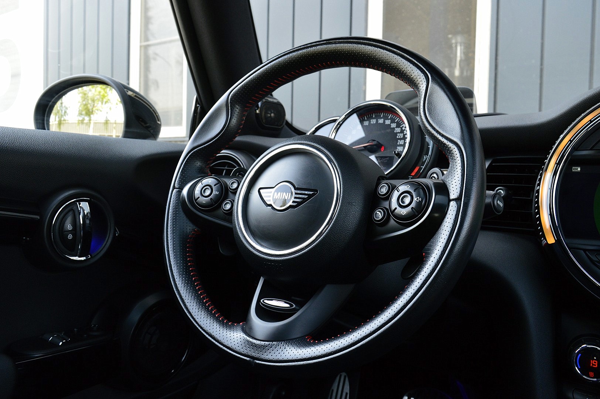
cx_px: 300
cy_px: 200
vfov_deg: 43.5
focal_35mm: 30
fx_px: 500
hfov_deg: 62.0
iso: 720
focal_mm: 20
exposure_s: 1/60
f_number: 8
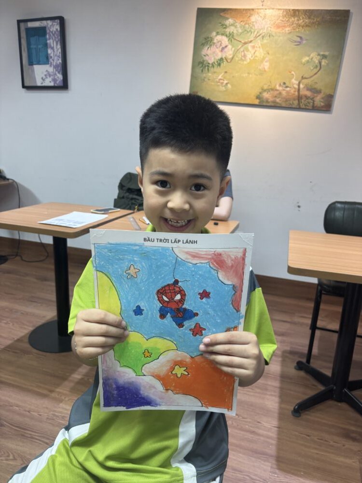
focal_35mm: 26
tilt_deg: -11.1
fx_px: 363
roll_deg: -2.4
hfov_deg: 53.1
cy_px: 242
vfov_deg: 67.3
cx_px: 181
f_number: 1.6
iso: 100
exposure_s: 1/100
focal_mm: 5.96
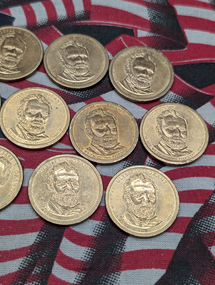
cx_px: 108
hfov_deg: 29.7
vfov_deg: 38.9
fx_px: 405
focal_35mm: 49
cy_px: 142
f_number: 1.68
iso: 39
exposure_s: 1/178
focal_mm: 6.9
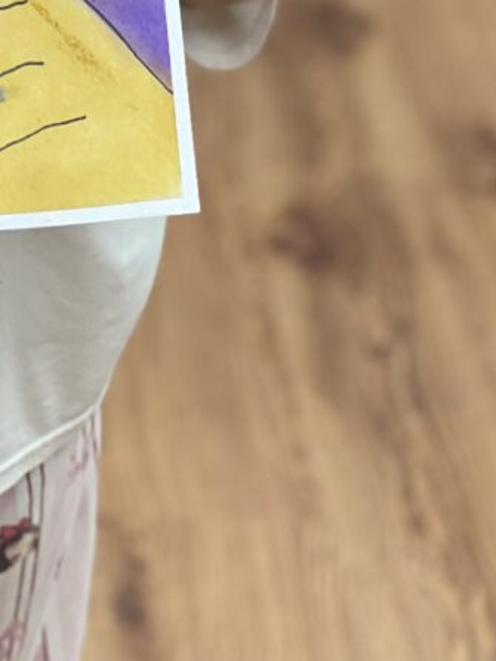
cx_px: -53
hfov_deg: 6.4
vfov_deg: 8.4
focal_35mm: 230
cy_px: -278
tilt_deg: -16.1
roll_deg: -3.0
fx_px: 4390
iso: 125
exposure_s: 1/33
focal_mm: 9
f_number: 2.8
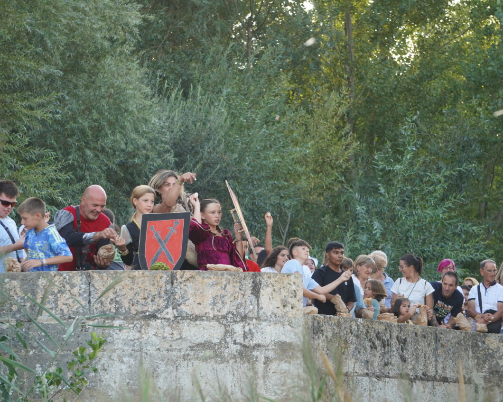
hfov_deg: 11.4
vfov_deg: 9.1
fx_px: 2531
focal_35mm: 170
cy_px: 200
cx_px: 266
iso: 400
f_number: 5.6
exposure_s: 1/160
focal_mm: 100
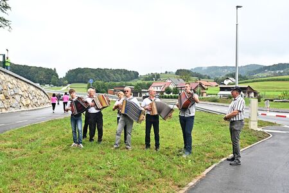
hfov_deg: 54.4
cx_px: 144
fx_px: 281
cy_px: 96
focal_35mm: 35
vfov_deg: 37.9
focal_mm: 35
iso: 1600
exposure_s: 1/2500
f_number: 6.3
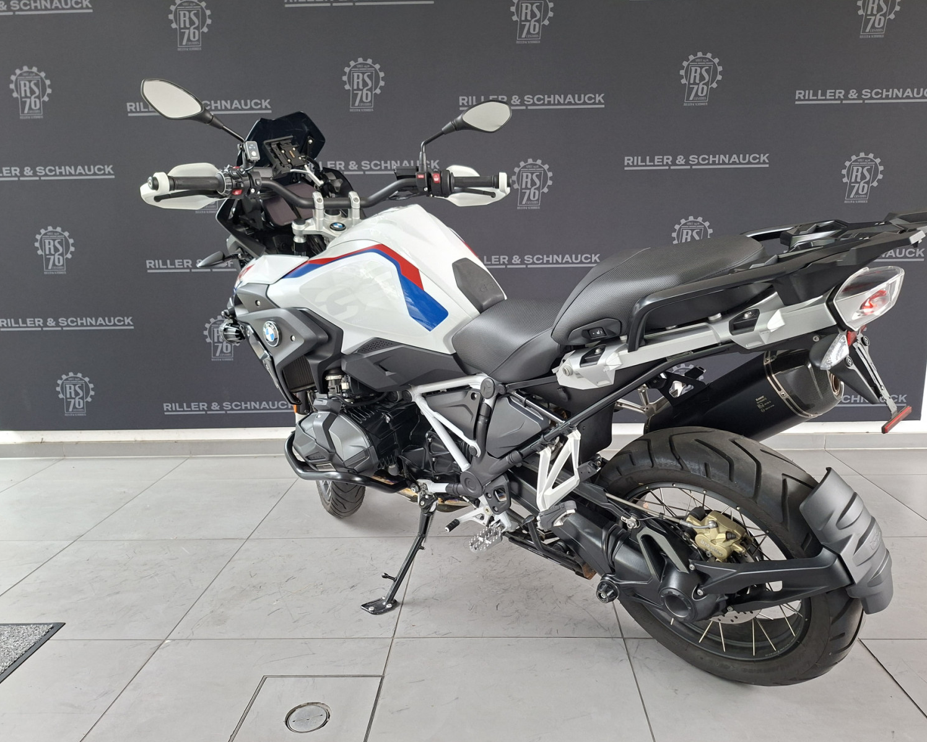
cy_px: 371
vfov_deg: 58.8
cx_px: 487
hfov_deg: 70.3
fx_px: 658
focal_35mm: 24
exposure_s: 1/100
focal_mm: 5.54
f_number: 1.8
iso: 200
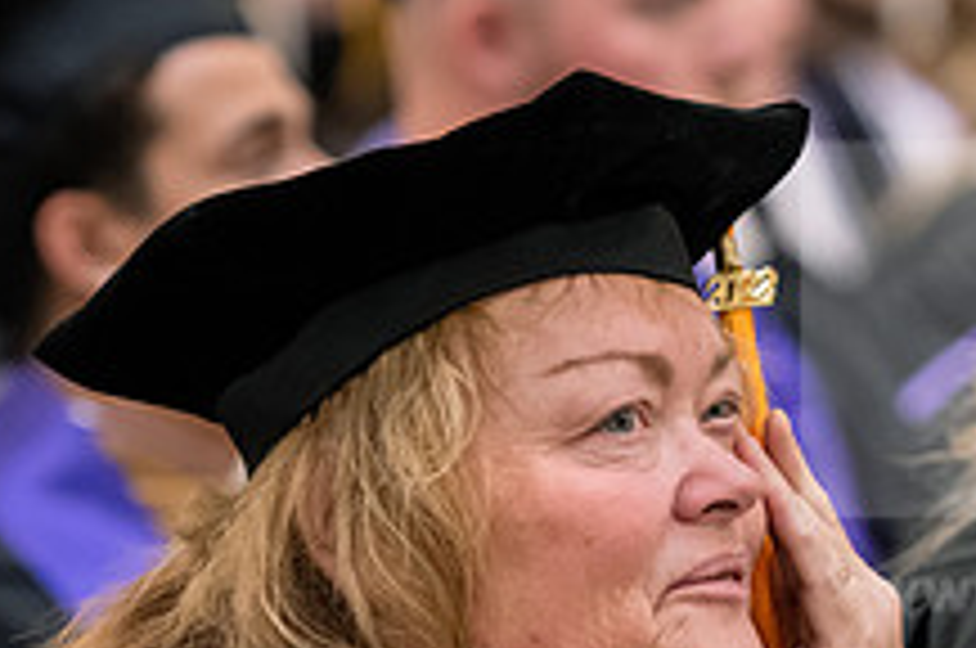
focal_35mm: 375
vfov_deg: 3.6
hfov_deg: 5.5
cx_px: 666
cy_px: 686
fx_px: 10151
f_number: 3.2
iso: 3200
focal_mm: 140
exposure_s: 1/200
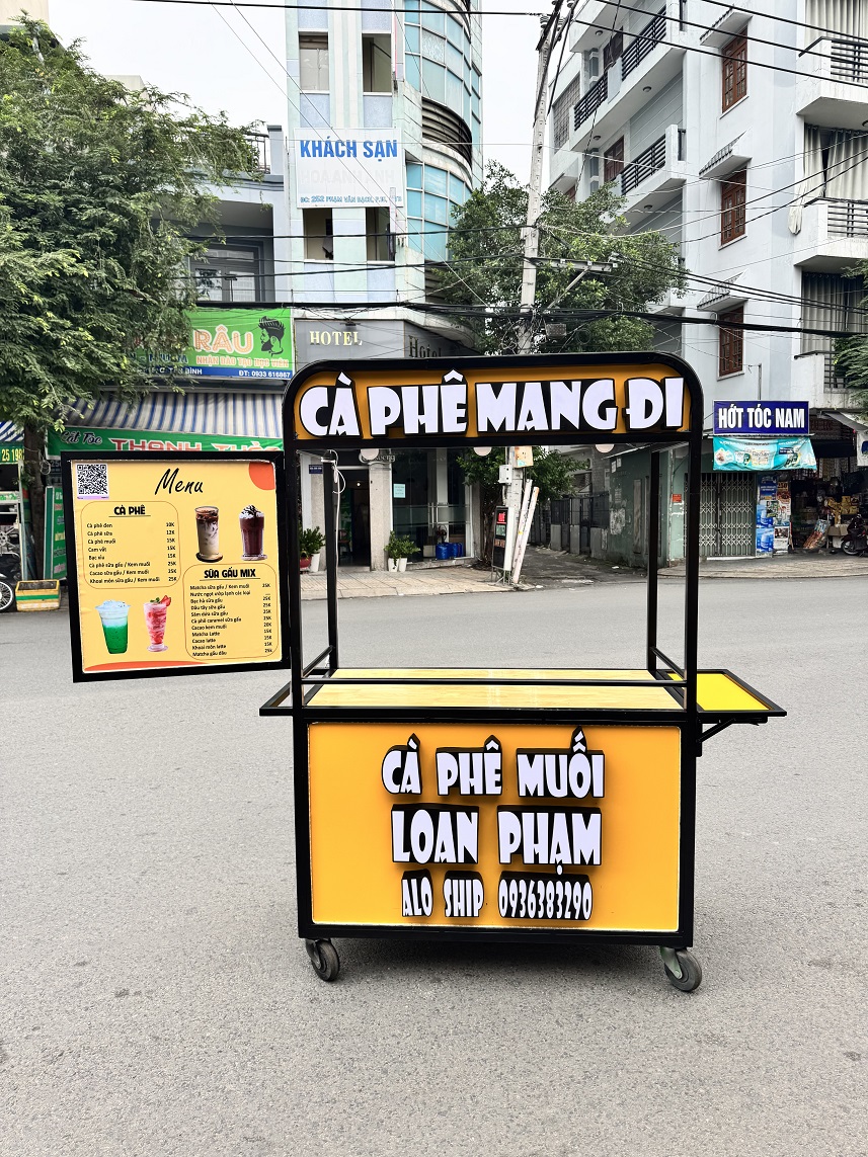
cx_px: 434
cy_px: 578
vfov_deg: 71.6
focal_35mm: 24
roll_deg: +1.7
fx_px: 803
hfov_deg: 56.8
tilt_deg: -5.0
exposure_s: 1/802
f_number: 1.78
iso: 80
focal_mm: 6.76
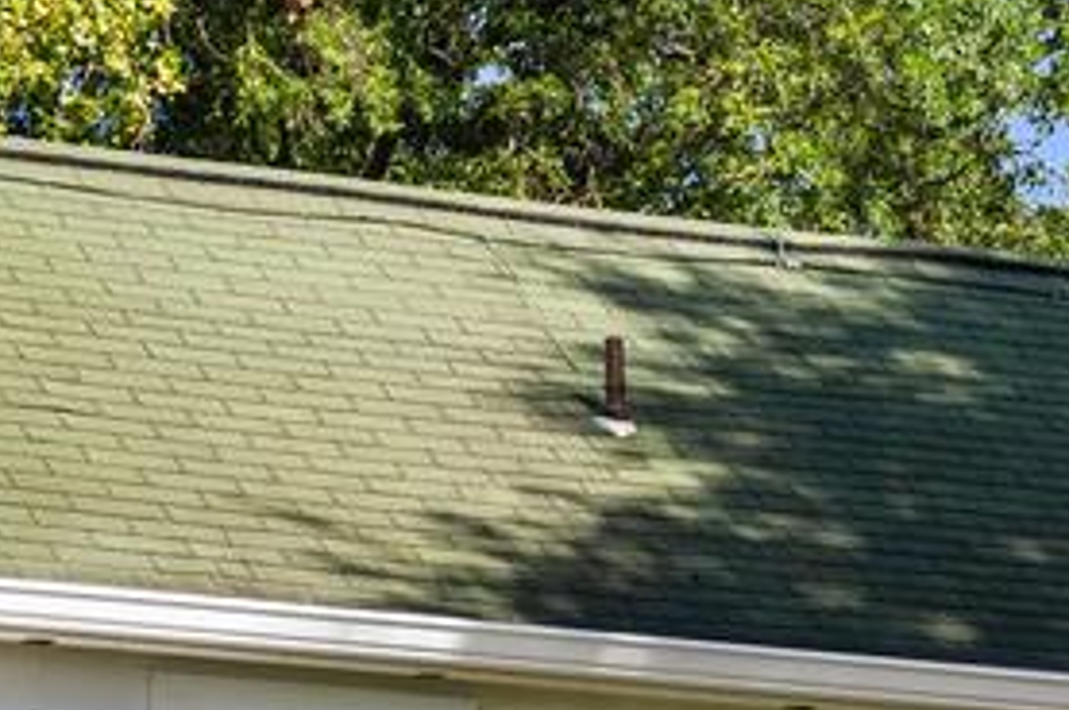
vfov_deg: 6.0
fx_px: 6584
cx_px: 946
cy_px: 1461
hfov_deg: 9.2
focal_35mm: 222
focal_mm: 30
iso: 400
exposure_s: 1/500
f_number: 4
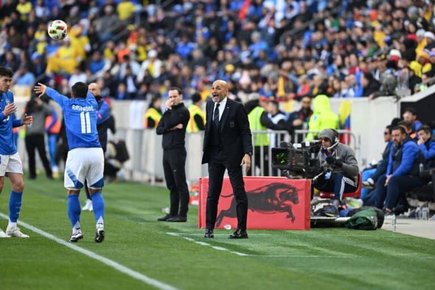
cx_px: 218
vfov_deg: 3.4
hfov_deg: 5.2
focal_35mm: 400
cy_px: 145
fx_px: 4833
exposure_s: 1/1600
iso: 1250
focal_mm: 400
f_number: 3.5
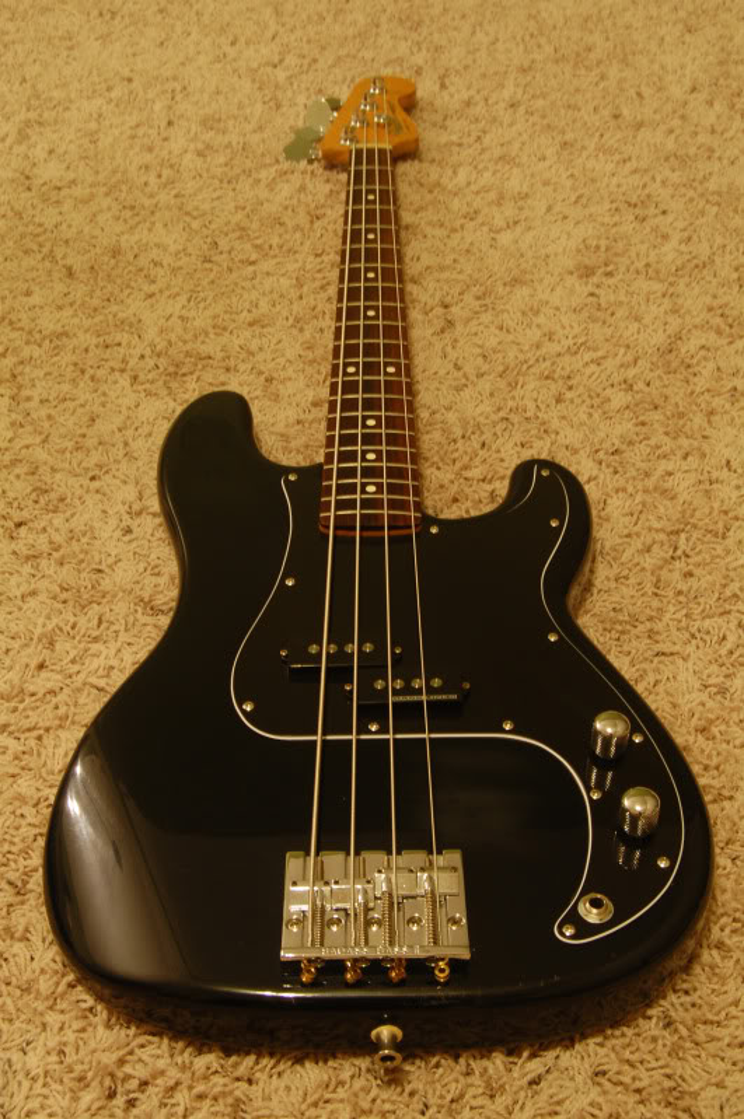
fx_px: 1305
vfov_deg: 46.4
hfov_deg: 31.8
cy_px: 560
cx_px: 372
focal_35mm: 42
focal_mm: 28
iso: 400
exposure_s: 2
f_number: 13
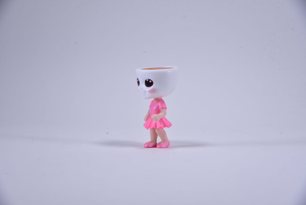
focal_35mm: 85
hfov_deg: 23.9
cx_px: 153
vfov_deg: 16.1
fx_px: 723
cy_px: 102
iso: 400
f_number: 9
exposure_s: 1/200
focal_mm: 85
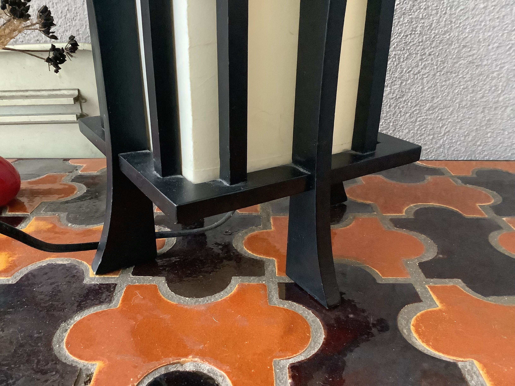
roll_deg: -1.7
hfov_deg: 58.4
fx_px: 461
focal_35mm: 31
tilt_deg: -22.9
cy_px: 193
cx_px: 258
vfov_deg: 45.4
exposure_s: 1/25
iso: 640
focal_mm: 3.3
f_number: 2.4
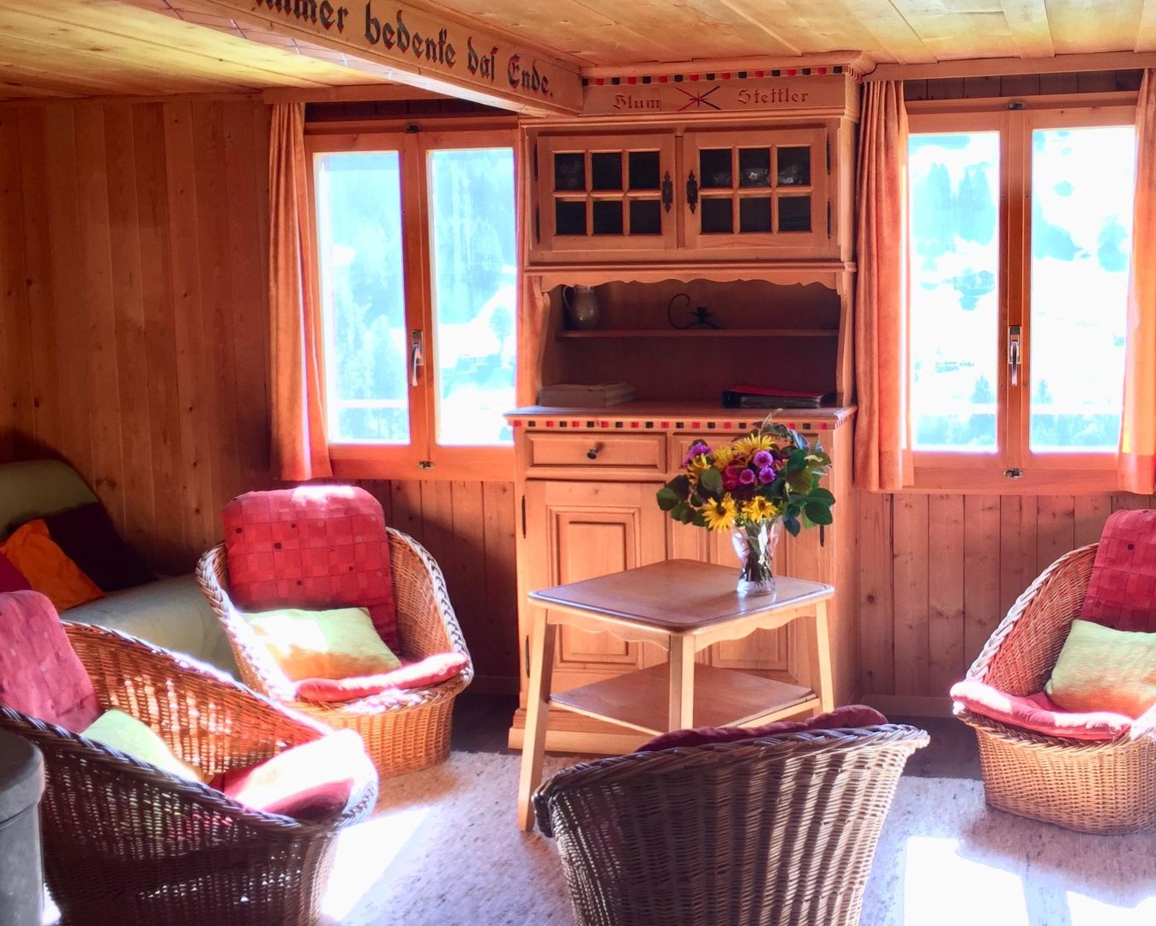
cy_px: 457
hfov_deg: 42.3
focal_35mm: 43
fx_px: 1471
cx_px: 767
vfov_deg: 34.9
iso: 40
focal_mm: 4.15
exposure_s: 1/33
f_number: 2.2
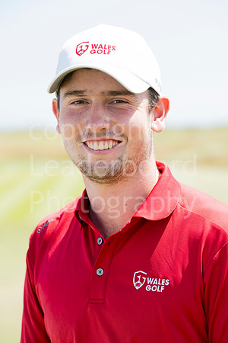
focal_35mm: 140
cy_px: 172
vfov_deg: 14.7
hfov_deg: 9.8
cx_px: 114
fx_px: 1330
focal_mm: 140
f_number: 5.6
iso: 400
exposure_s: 1/1000
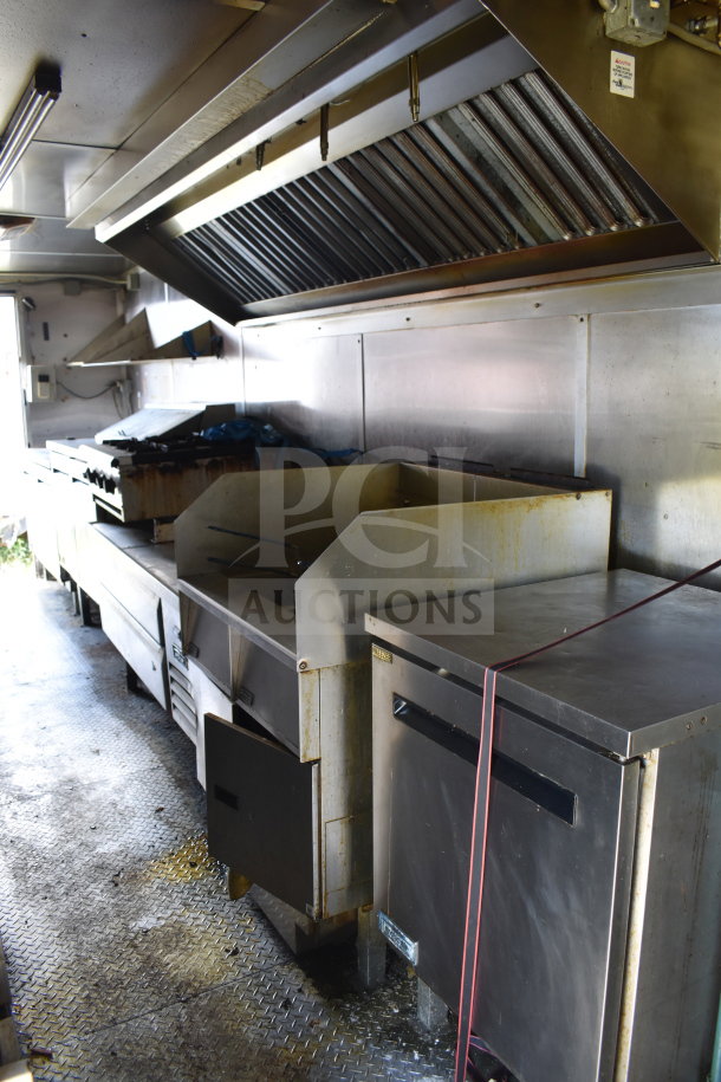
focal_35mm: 27
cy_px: 541
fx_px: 811
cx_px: 360
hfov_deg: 47.9
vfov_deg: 67.4
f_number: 3.5
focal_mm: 18
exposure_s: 1/30
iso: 640
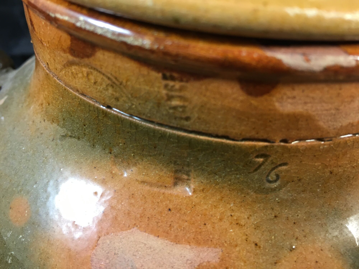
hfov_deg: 61.7
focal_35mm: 29
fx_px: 301
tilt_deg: -37.6
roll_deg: -2.7
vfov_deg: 48.2
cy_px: 134
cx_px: 180
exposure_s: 1/17
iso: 50
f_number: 2.2
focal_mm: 4.15
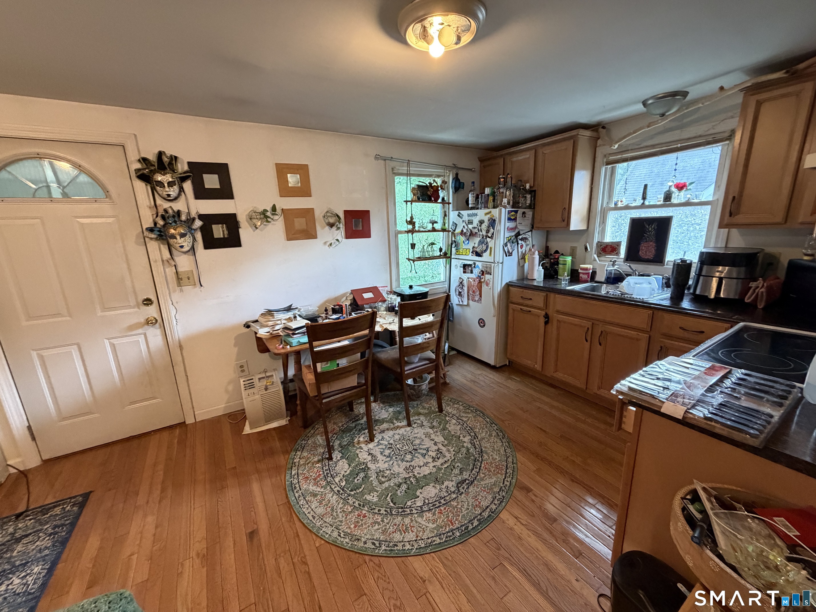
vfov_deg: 85.7
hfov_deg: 102.1
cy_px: 306
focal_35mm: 14
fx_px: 330
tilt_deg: -15.6
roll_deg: +1.9
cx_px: 408
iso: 500
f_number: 2.2
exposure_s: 1/60
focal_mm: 2.22
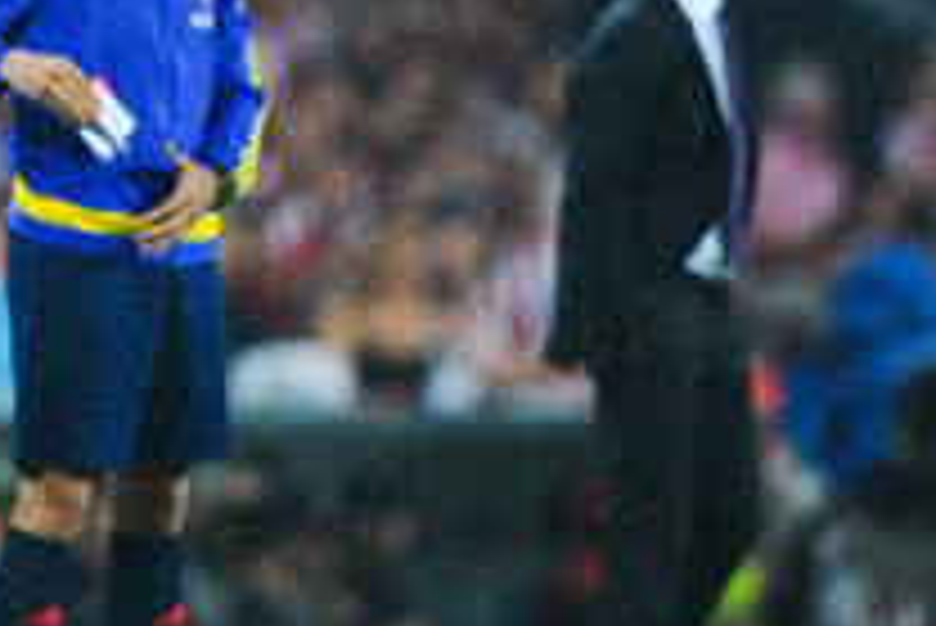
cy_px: 212
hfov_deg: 2.3
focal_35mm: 883
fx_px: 22973
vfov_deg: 1.6
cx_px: -36
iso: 2000
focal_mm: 400
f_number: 3.2
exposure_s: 1/1250
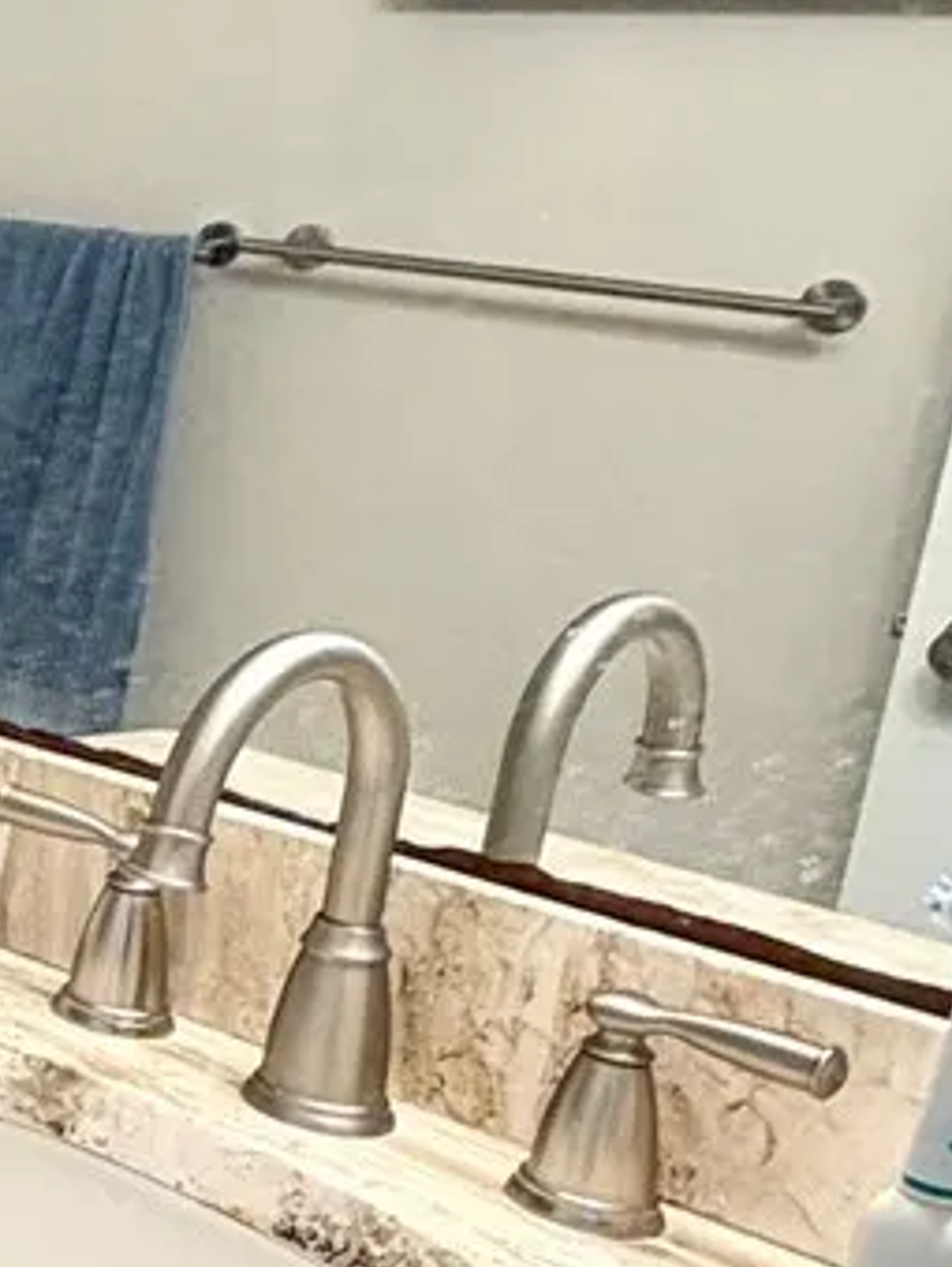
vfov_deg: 29.3
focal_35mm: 66
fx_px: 2416
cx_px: -1239
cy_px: 583
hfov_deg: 15.1
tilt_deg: -11.8
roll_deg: -2.1
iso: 250
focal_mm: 2.22
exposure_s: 1/120
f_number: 2.2
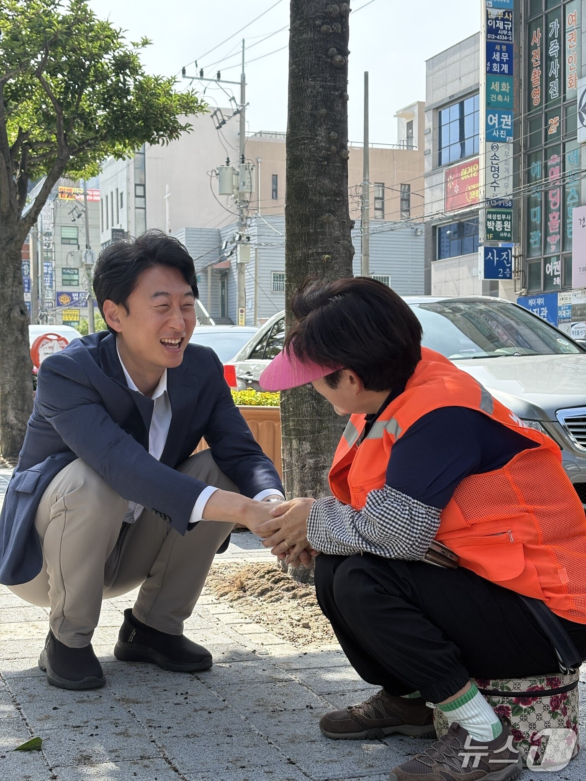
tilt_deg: -0.2
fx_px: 1174
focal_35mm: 52
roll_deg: +0.2
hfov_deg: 28.0
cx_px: 293
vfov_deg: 36.8
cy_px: 390
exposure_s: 1/1032
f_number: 1.6
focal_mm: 5.96
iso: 40
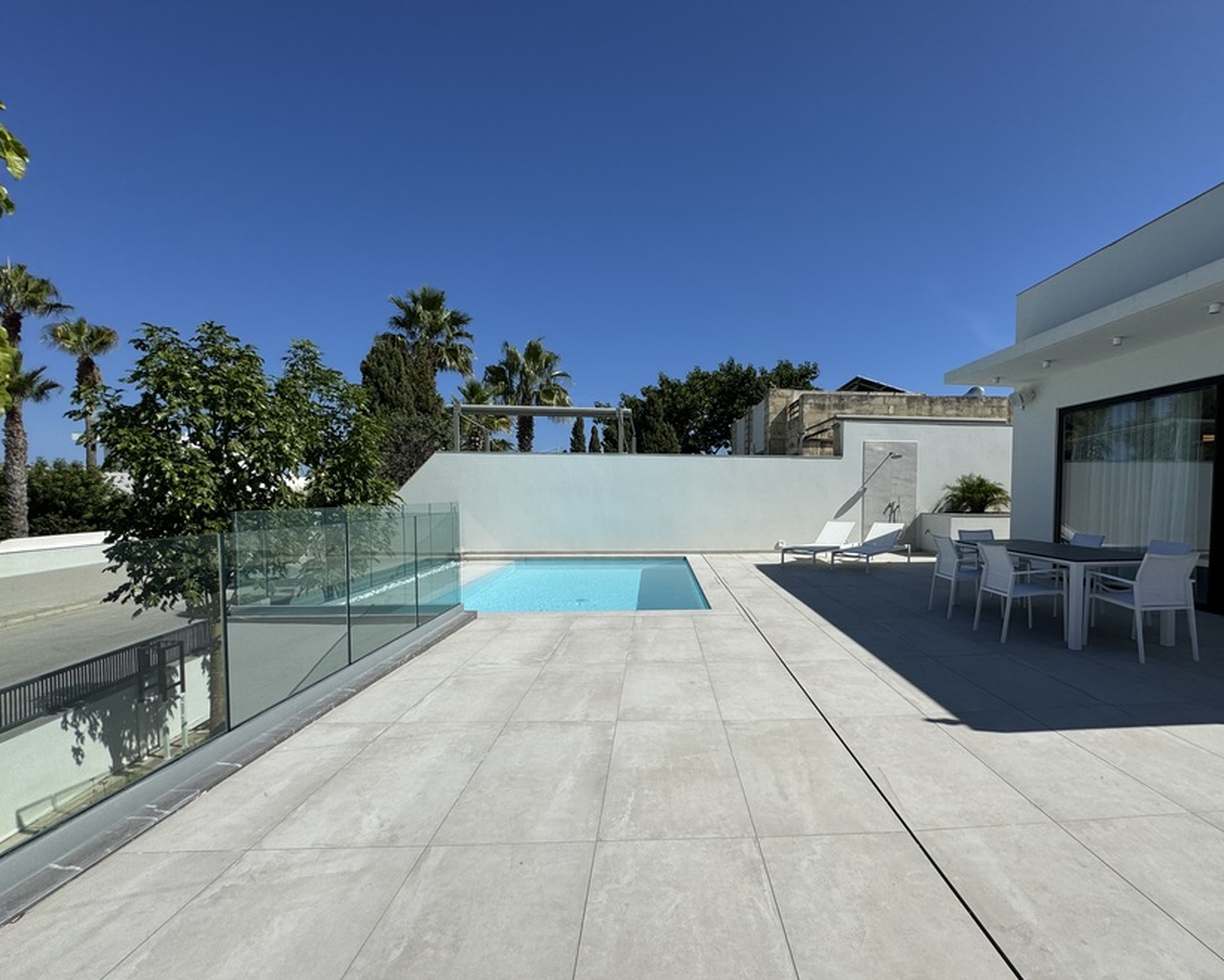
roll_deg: -0.8
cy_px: 523
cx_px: 717
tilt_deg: -2.4
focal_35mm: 17
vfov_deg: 76.9
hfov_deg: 88.8
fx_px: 616
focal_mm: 2.22
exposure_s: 1/4630
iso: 50
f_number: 2.2
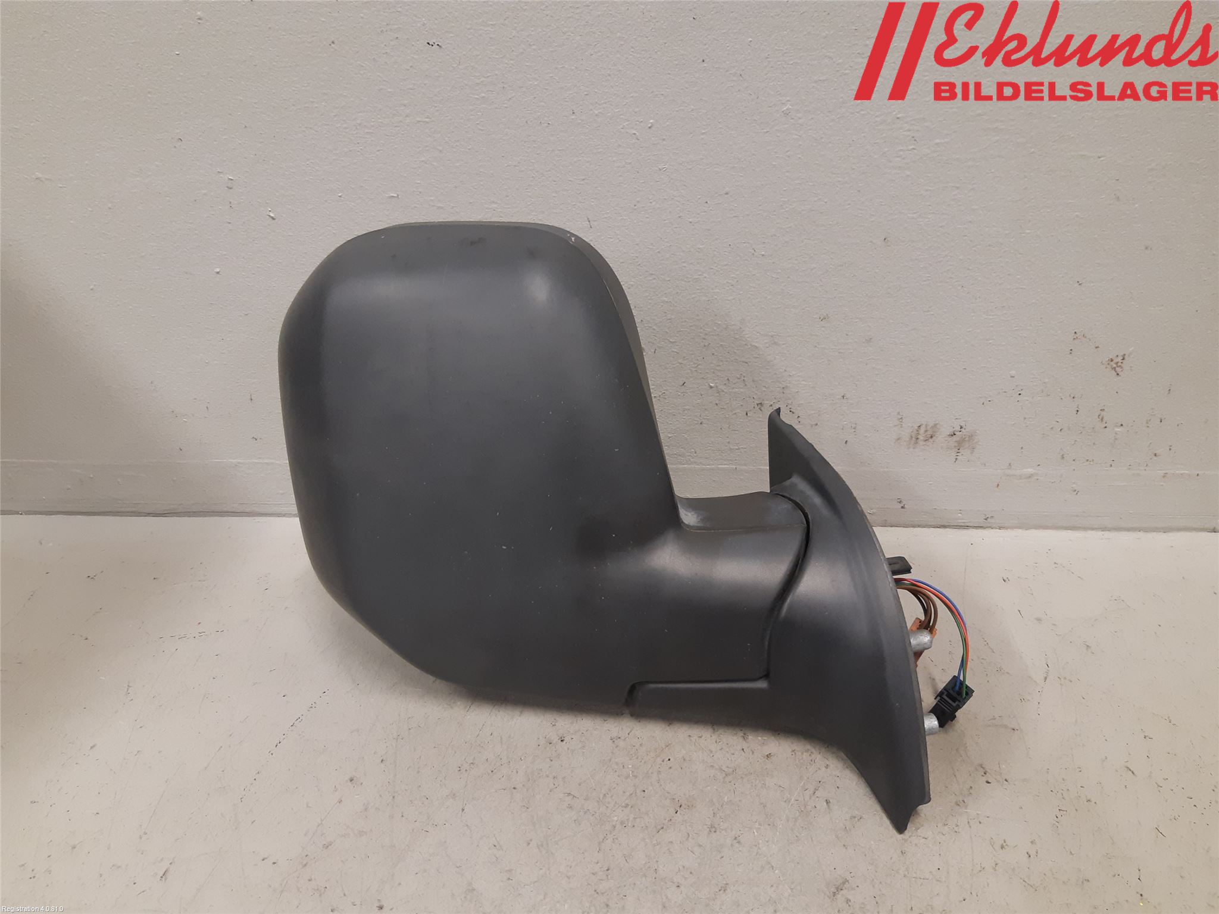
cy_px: 457
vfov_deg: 53.1
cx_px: 610
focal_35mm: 26
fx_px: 916
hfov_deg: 67.3
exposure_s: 1/50
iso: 200
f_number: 1.7
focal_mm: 3.93
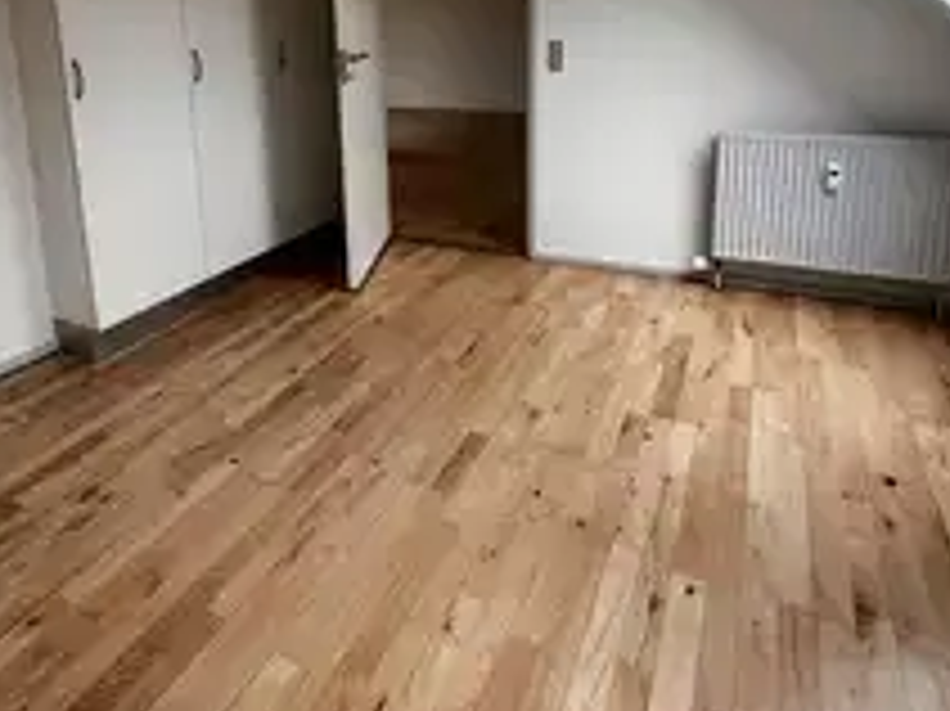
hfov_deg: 72.0
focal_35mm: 23
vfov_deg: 55.6
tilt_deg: -11.3
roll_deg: +3.2
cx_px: 326
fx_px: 631
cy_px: 166
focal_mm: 1.57
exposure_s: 1/115
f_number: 1.8
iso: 32
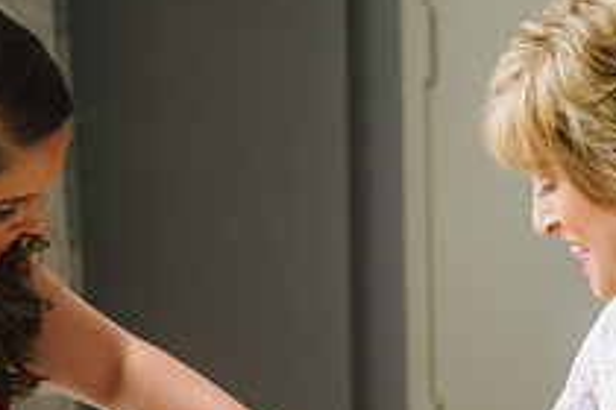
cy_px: 362
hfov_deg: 13.5
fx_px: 2601
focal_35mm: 152
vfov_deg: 9.0
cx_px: 455
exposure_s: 1/200
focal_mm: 55
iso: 200
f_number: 2.8
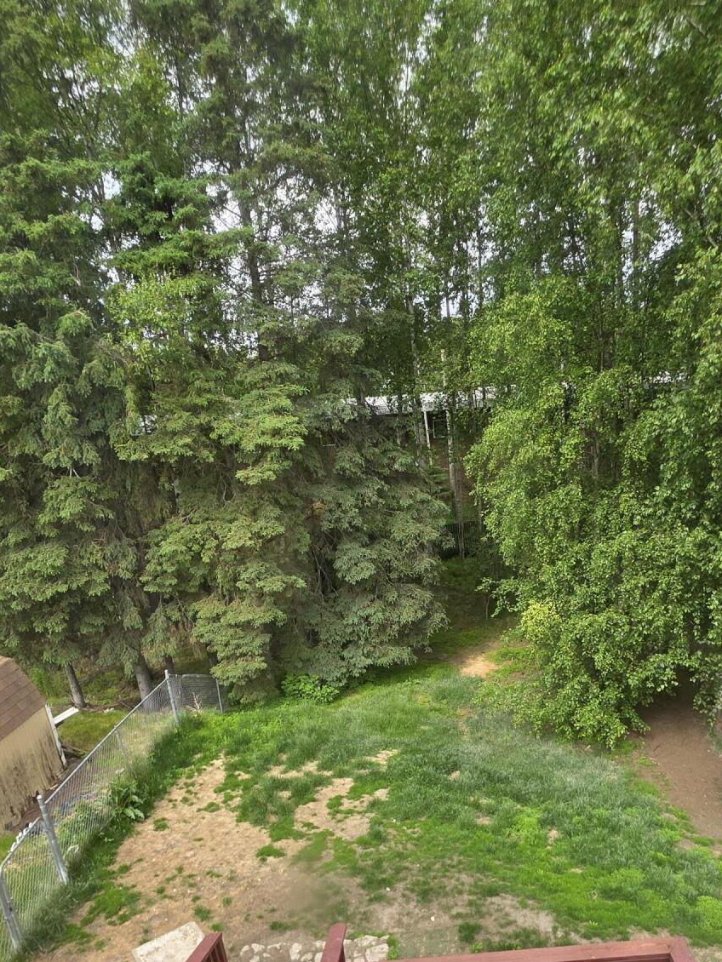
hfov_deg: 58.4
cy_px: 661
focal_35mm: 23
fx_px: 639
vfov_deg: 71.2
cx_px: 433
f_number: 1.9
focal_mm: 2.2
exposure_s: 1/182
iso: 20
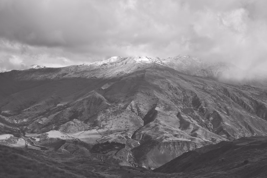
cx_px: 134
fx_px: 334
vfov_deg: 29.8
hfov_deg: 43.6
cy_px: 89
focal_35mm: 45
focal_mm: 45
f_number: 22
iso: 200
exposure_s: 1/125
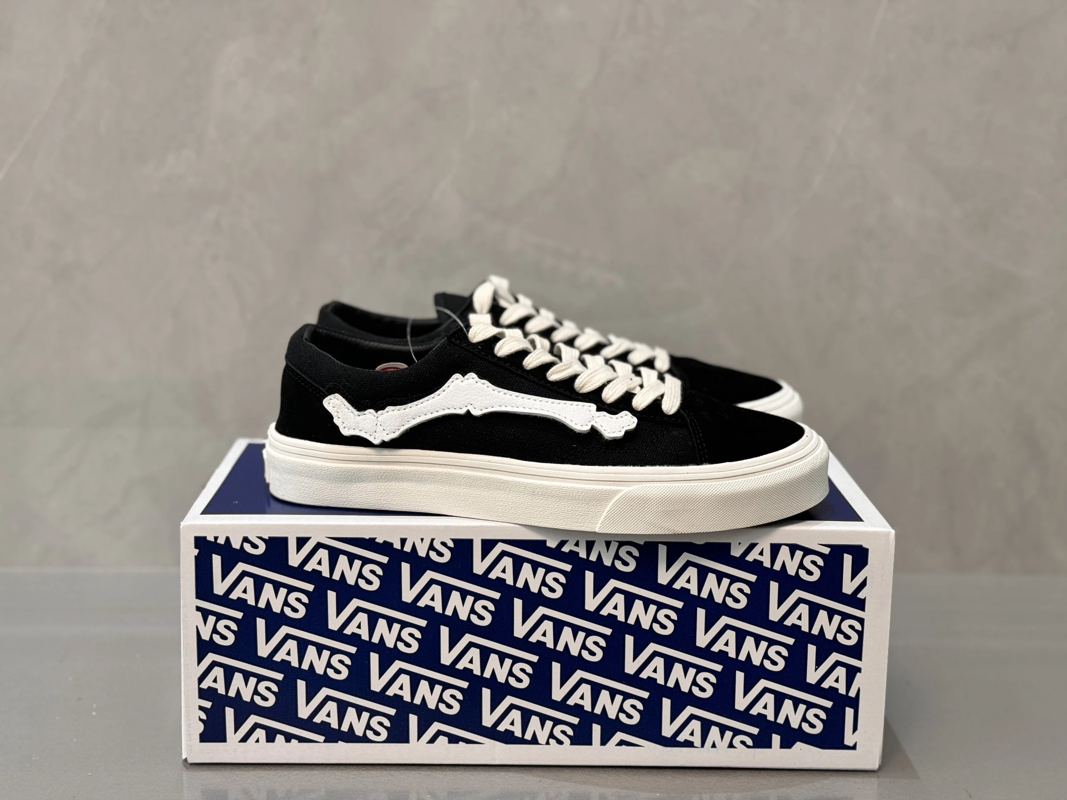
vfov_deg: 30.3
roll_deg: -0.6
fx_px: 1480
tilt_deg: -13.7
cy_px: 400
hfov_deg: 39.7
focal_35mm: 48
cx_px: 534
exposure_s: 1/100
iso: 64
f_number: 1.78
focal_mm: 6.86
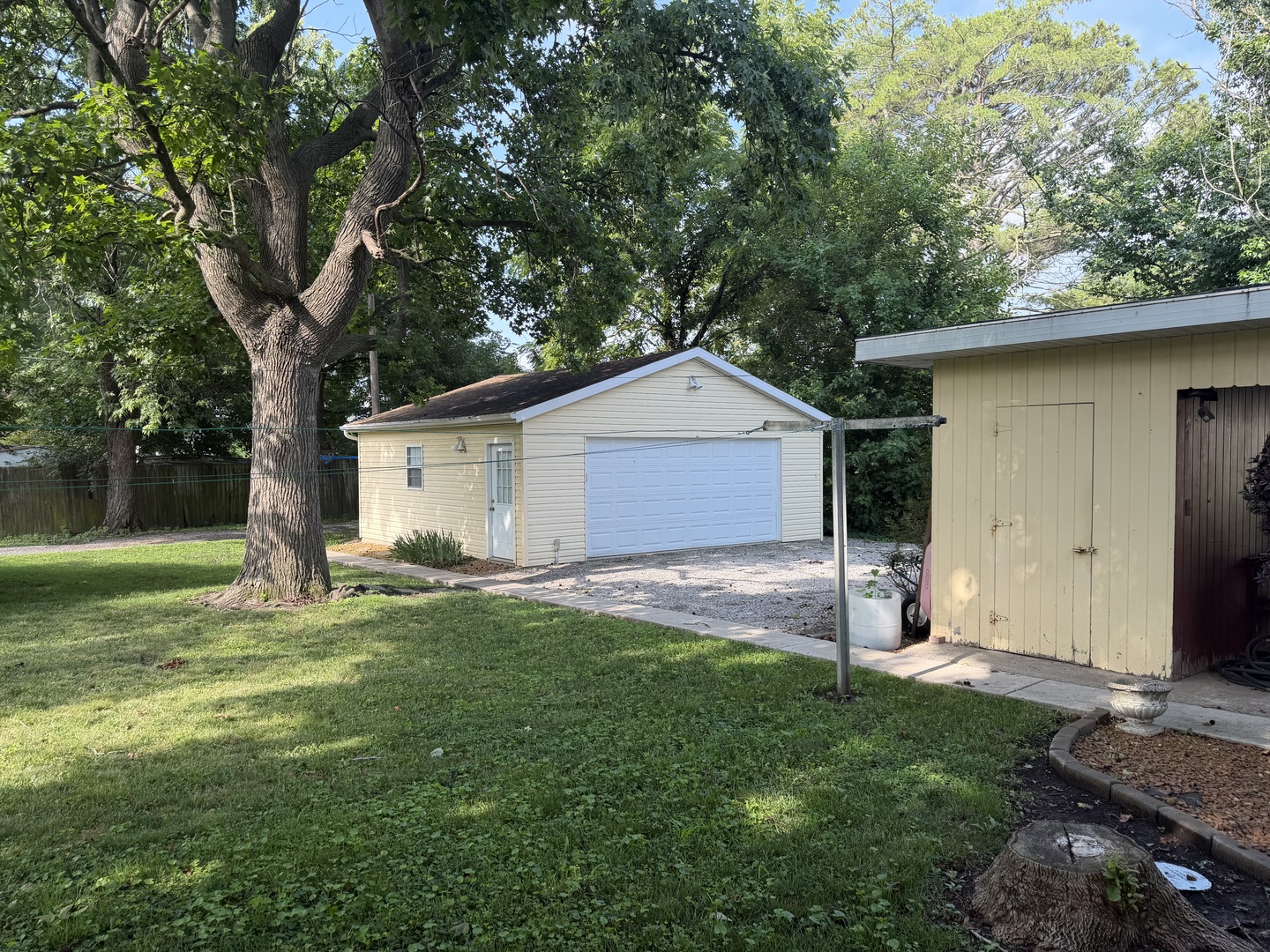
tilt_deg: -1.6
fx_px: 881
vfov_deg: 56.8
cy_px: 476
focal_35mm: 24
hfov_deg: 71.6
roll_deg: +0.9
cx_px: 635
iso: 80
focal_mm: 6.76
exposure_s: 1/665
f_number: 1.78
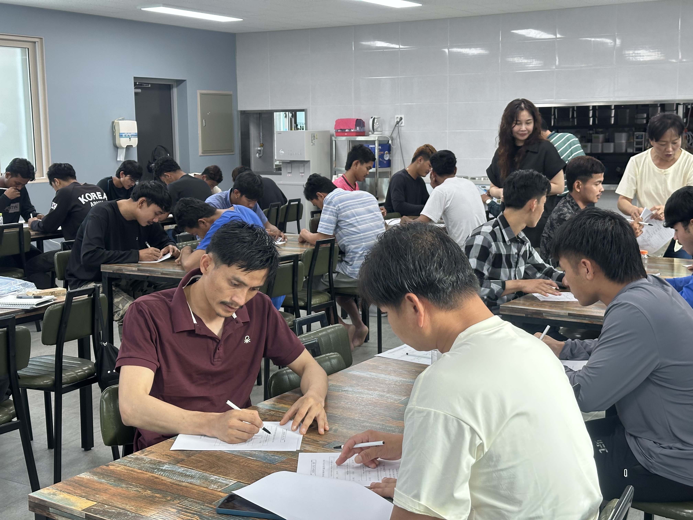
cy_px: 260
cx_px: 346
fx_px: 961
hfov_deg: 39.7
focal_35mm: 48
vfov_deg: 30.3
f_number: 1.78
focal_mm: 6.86
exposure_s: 1/120
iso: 100
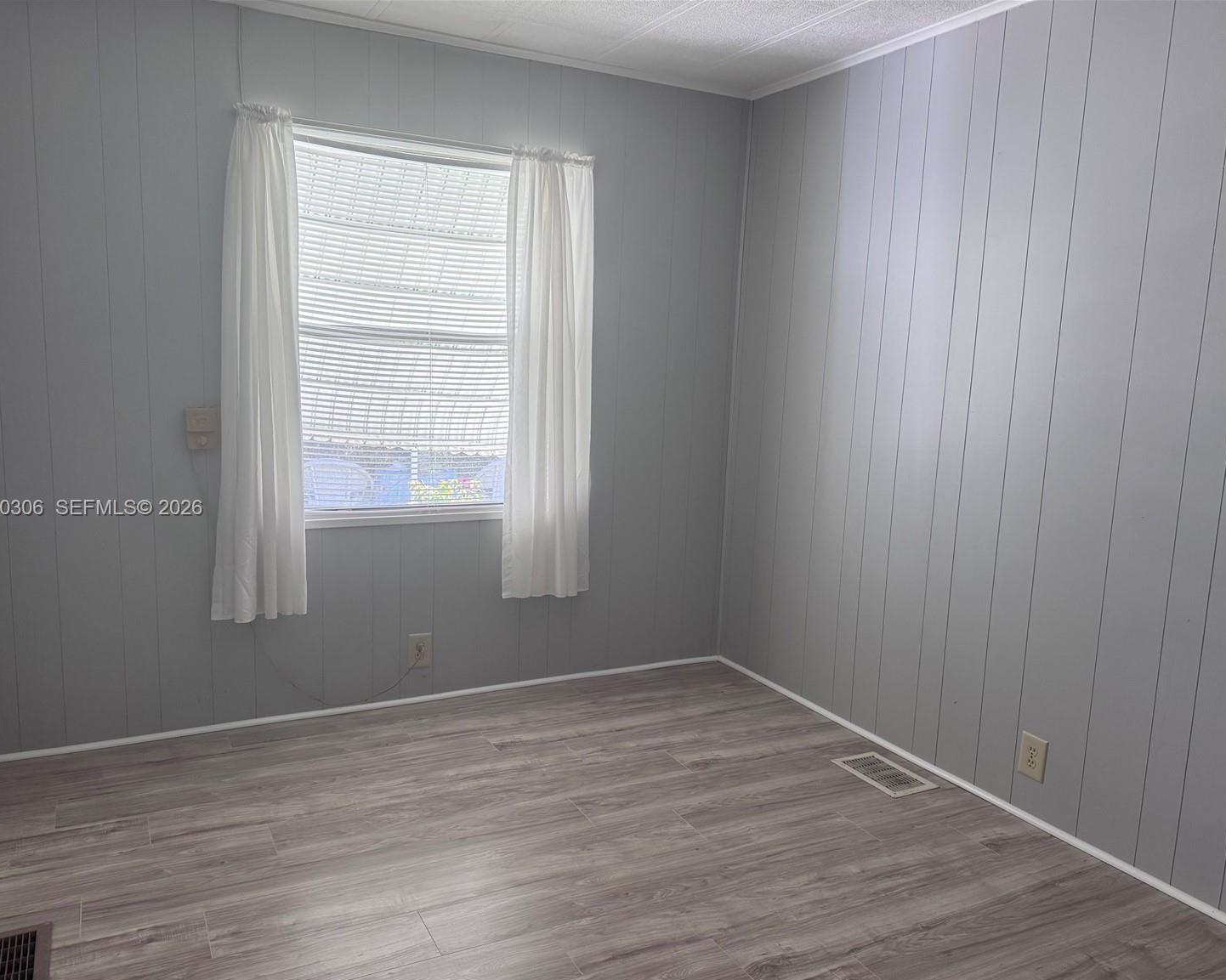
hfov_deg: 66.0
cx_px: 618
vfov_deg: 54.9
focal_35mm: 26
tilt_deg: -7.7
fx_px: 943
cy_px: 509
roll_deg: -2.4
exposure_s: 1/120
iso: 200
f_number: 1.78
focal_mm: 6.76
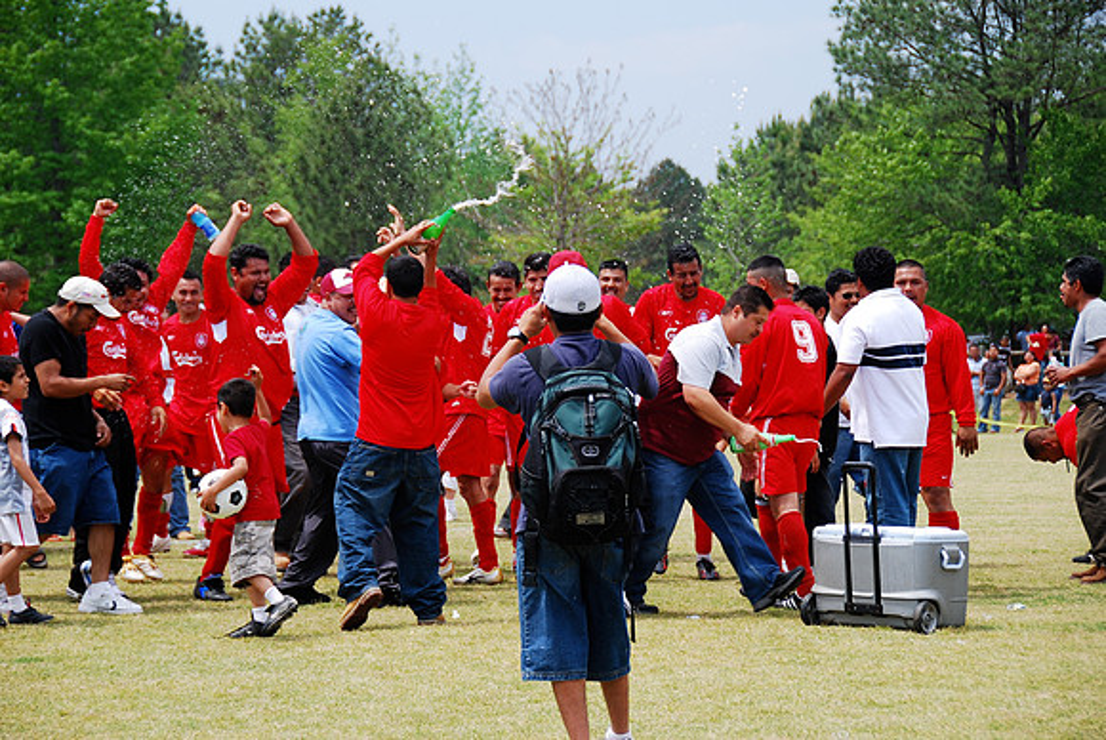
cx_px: 553
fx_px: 3783
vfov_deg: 11.2
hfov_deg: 16.6
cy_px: 370
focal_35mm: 123
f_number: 5.3
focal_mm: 82
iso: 100
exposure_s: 1/250
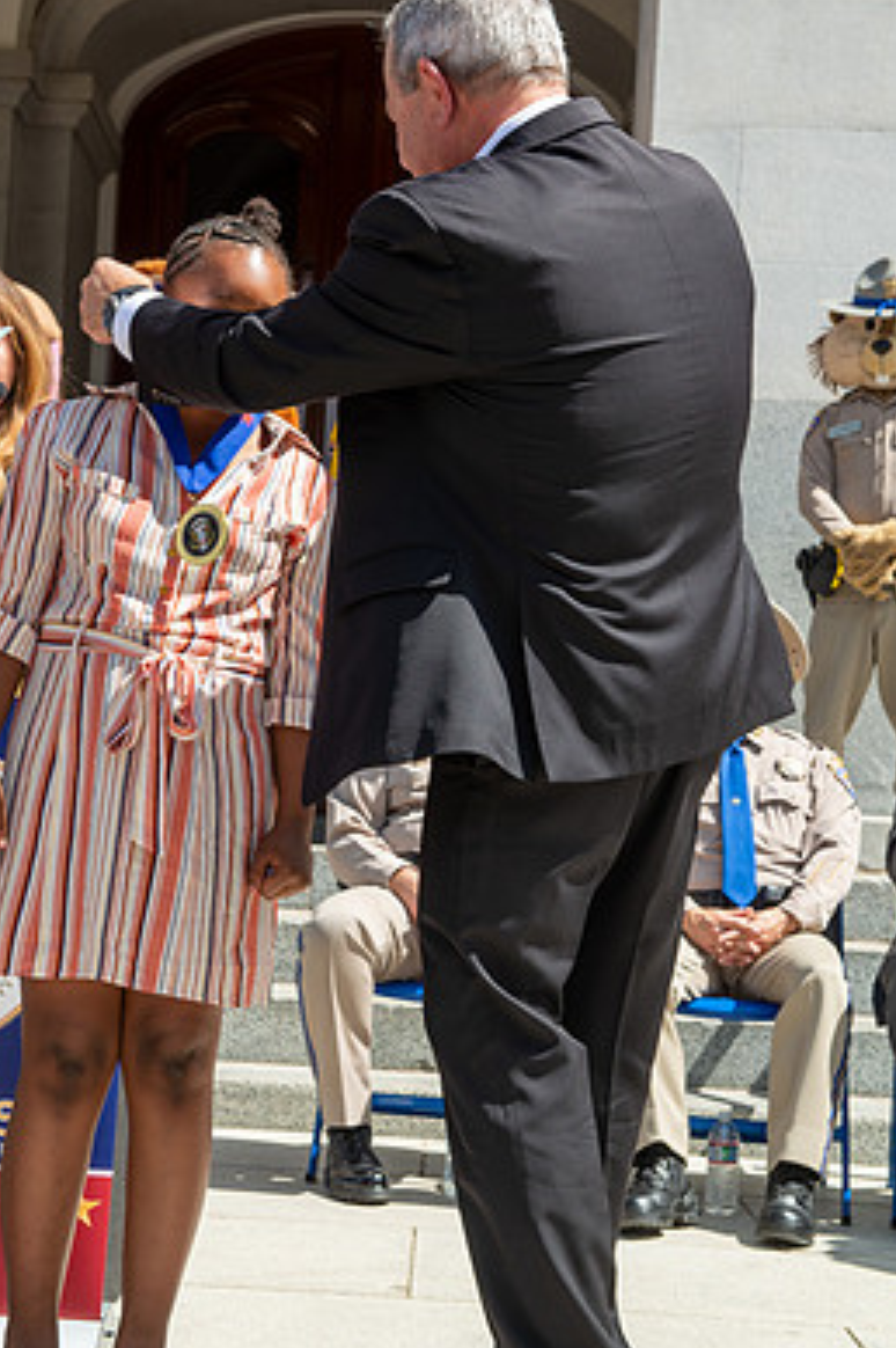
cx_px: 382
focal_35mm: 65
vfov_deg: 31.0
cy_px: 719
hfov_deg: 20.9
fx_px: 2431
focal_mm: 56
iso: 110
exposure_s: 1/125
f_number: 8
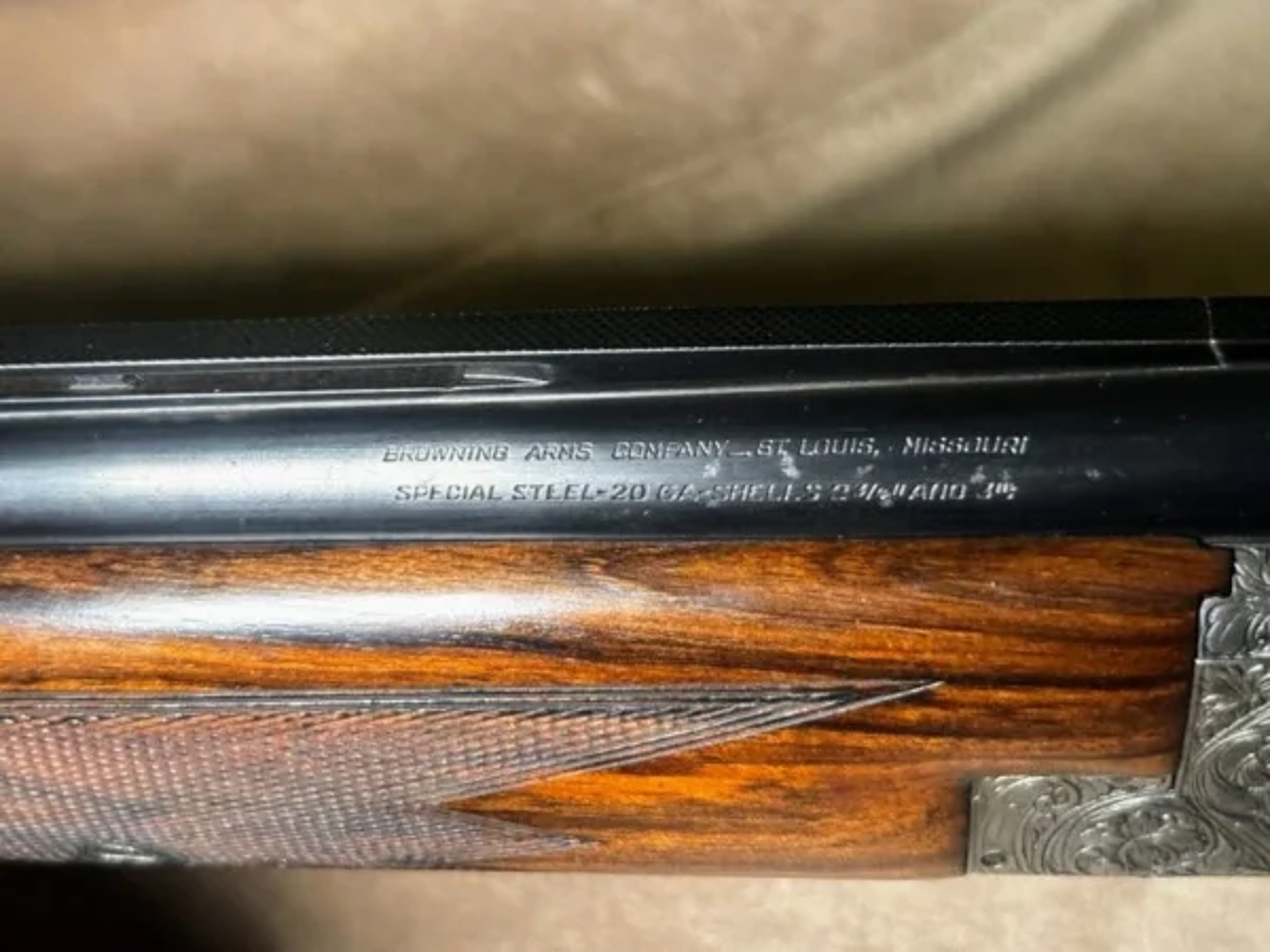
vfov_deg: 28.0
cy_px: 476
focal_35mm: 52
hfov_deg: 36.8
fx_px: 1908
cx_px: 635
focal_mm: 5.96
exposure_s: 1/40
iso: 320
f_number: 1.6
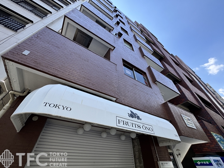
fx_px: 91
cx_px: 112
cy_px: 84
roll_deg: -1.4
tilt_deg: +43.7
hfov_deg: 102.1
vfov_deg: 85.7
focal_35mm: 14
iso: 40
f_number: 2.2
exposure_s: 1/525
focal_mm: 2.22
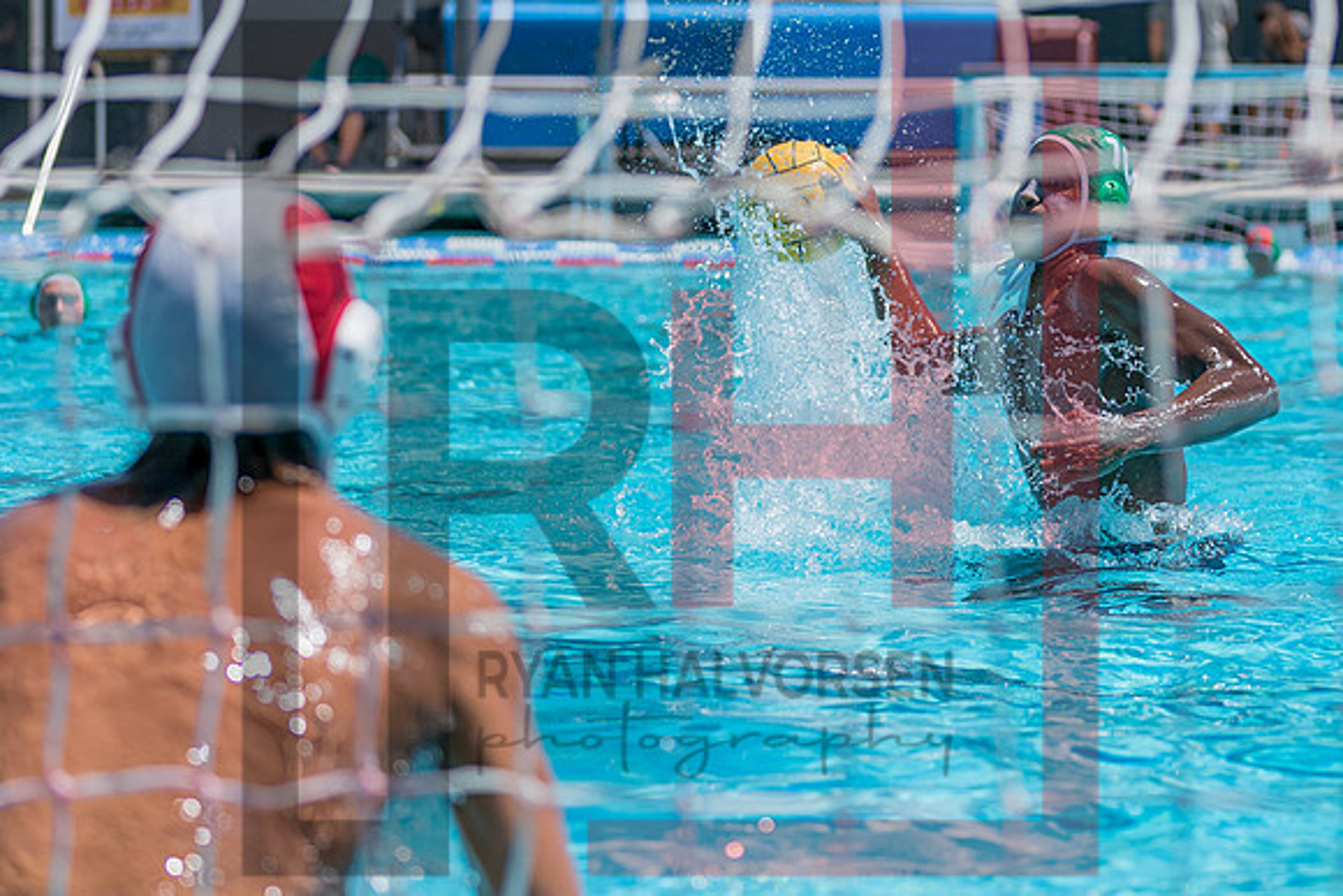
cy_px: 352
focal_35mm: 118
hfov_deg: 17.2
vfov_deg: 11.6
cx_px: 844
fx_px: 4421
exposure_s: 1/4000
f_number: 2.8
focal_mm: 70
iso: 100
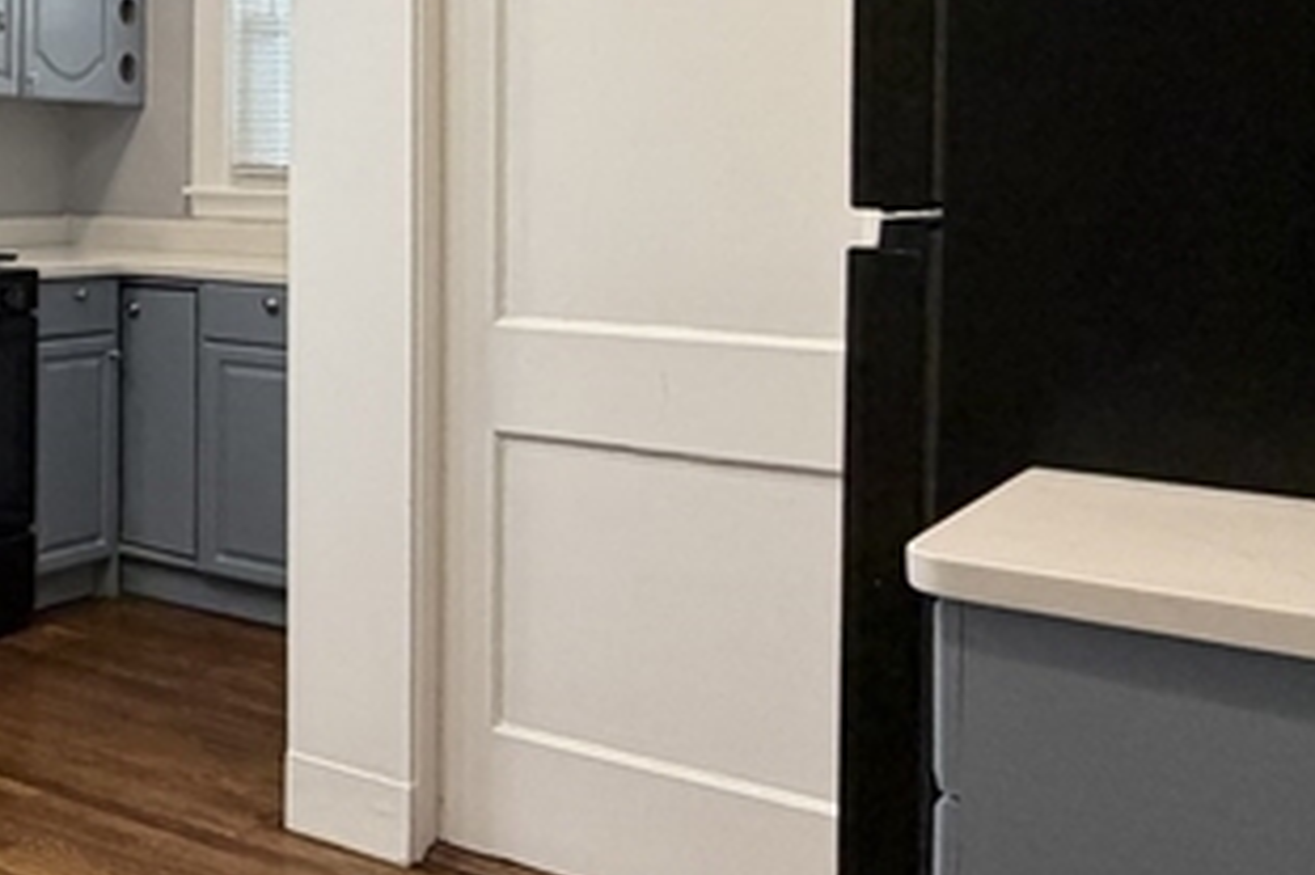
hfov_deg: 34.5
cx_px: -190
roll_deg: -0.4
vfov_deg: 27.3
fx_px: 1752
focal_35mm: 48
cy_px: 144
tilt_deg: +0.3
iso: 250
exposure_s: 1/120
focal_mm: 2.22
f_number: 2.2
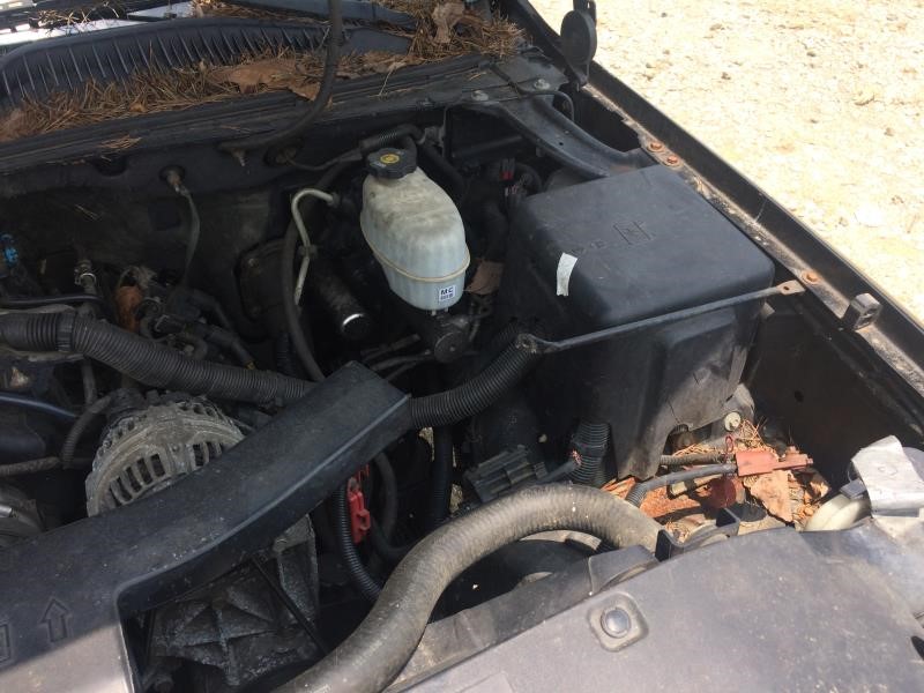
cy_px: 346
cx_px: 462
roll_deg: +2.9
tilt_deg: -36.1
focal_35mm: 29
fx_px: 774
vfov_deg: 48.2
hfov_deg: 61.7
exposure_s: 1/720
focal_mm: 4.15
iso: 32
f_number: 2.2
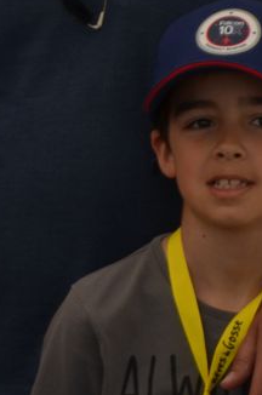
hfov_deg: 3.6
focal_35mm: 375
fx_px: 4111
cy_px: 62
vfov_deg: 5.5
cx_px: -136
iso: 200
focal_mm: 50
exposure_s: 1/200
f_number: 7.1
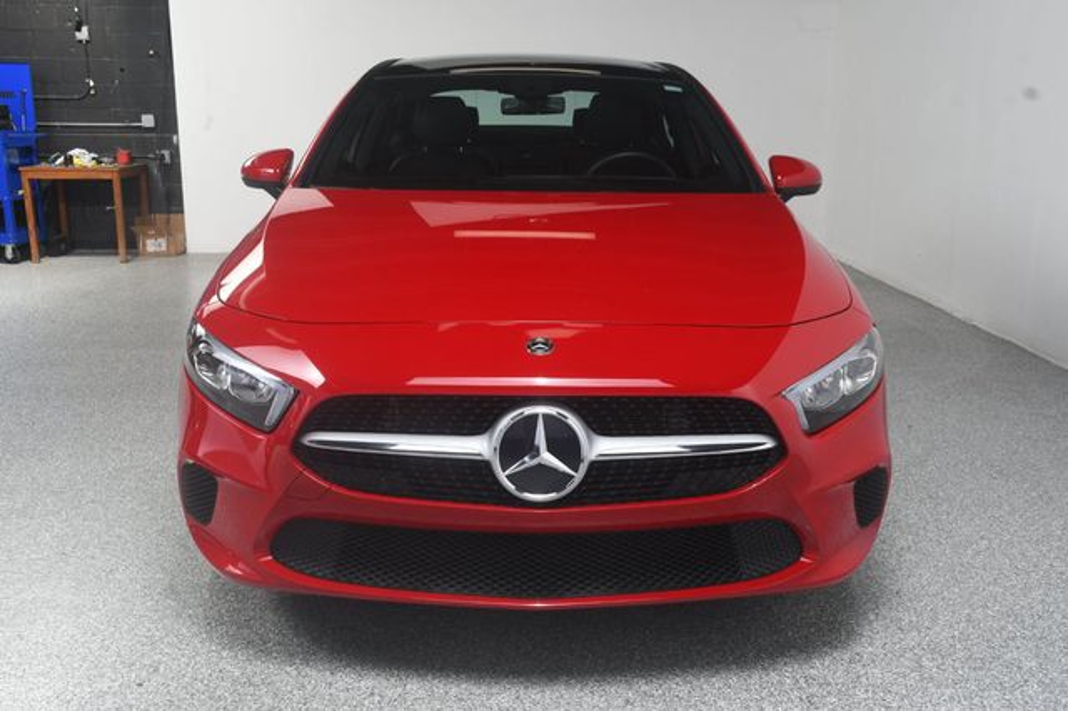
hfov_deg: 53.2
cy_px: 356
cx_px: 534
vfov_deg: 36.8
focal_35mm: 36
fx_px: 1067
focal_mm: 24
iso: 100
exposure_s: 1/160
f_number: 9
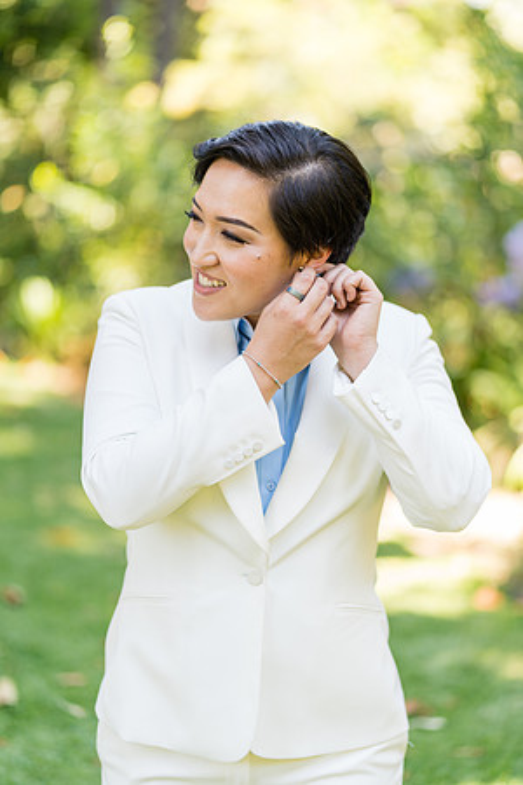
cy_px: 392
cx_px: 262
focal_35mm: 85
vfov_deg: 23.9
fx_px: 1852
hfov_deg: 16.1
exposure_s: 1/200
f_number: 1.8
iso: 125
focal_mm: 85
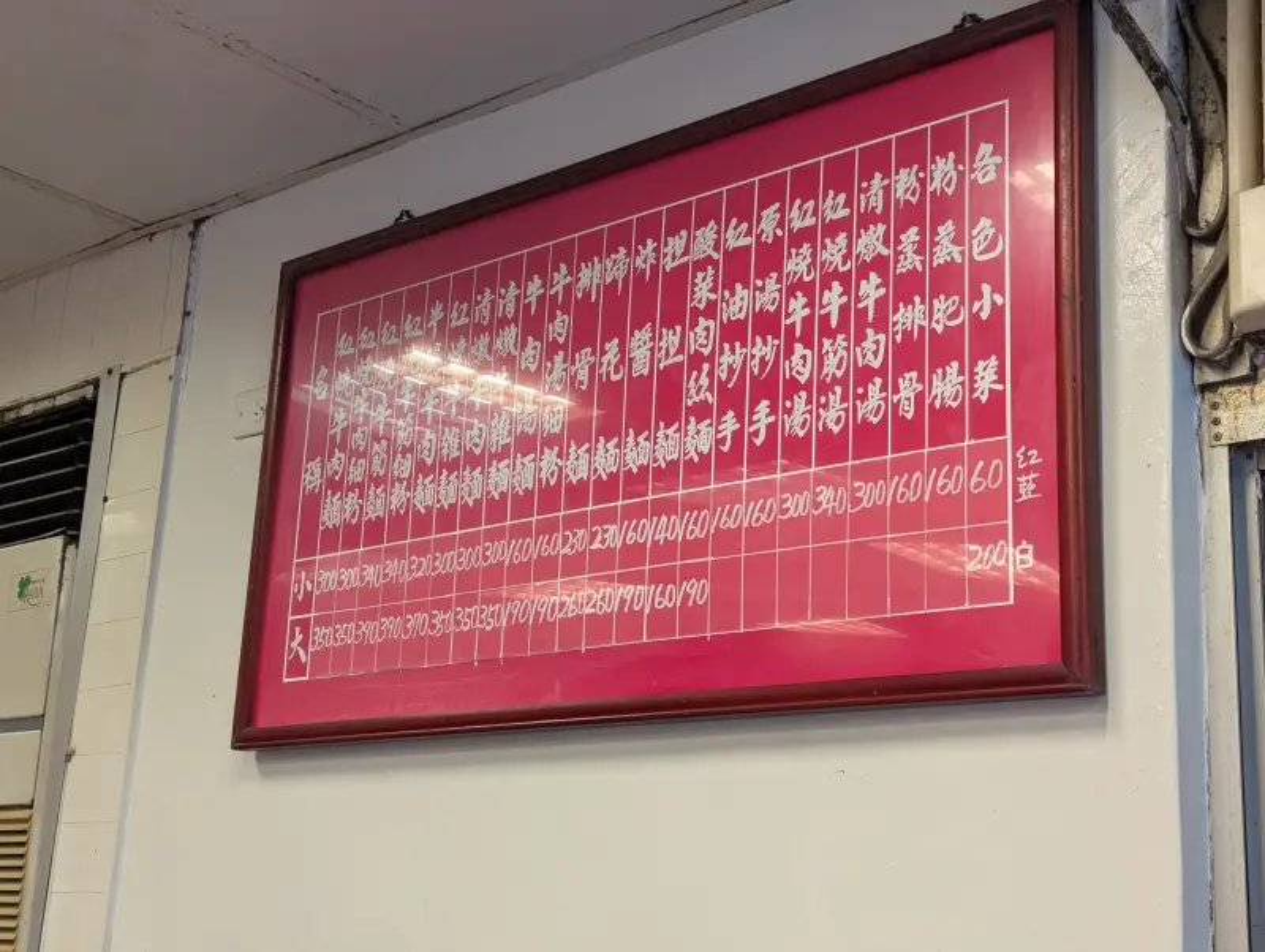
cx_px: 632
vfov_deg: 30.3
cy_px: 476
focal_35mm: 48
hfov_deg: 39.6
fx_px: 1756
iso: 297
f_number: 1.85
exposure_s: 1/120
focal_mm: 6.81
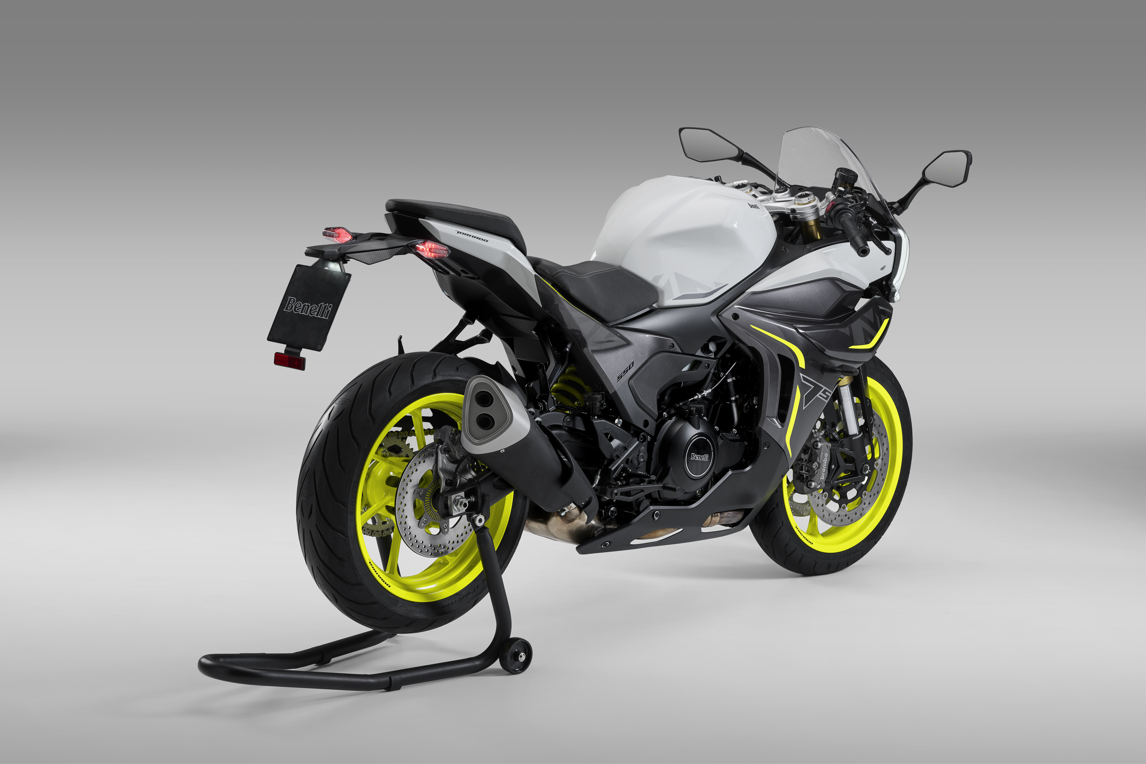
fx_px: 2706
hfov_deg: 23.9
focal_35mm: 85
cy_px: 382
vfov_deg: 16.1
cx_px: 573
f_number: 11
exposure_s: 1/125
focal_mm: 85
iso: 64
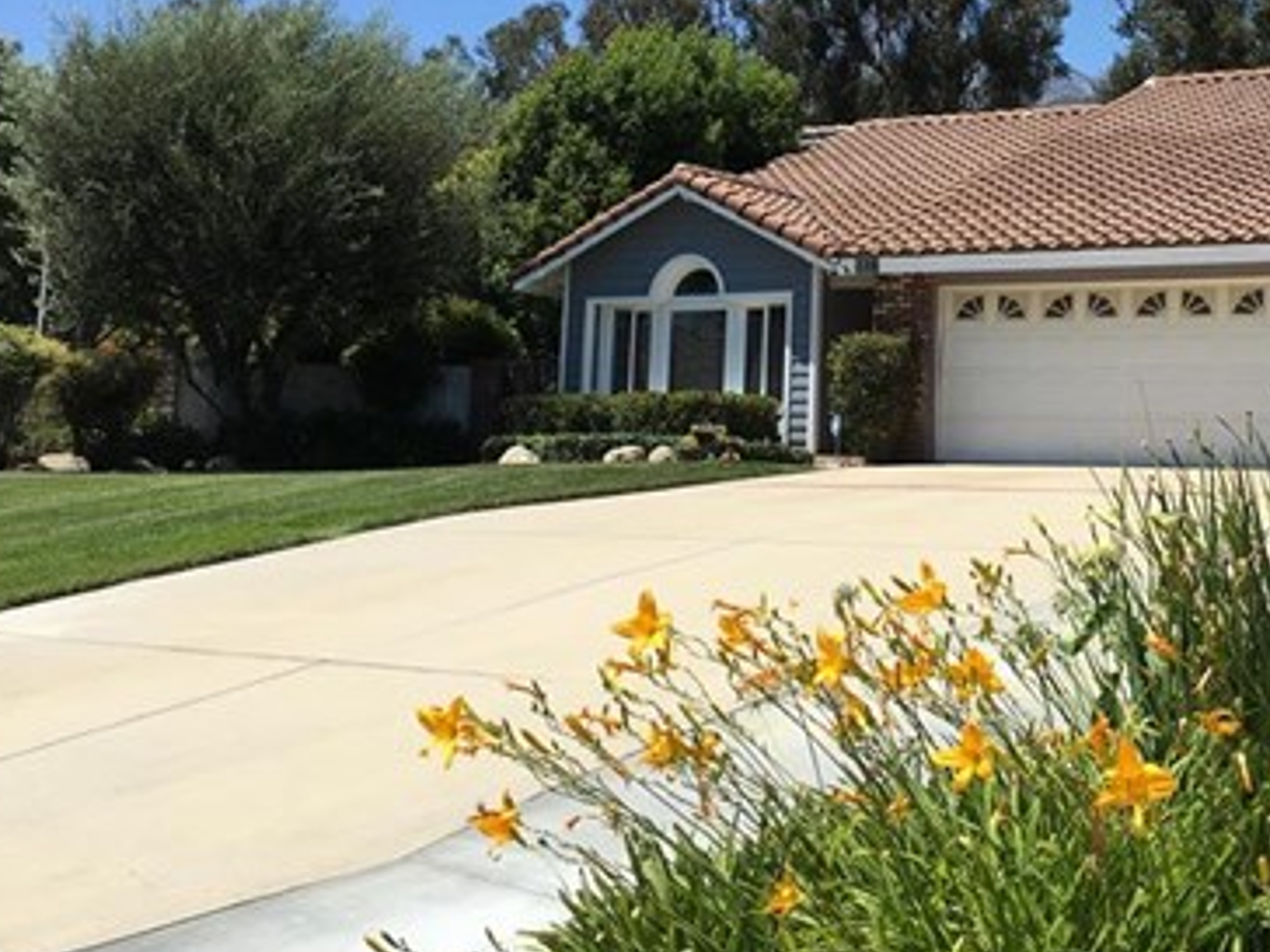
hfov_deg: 36.3
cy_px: 188
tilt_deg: +9.0
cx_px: 1008
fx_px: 1871
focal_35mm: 51
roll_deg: -0.4
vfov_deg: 28.0
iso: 25
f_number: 2.2
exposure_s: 1/1399
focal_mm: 4.15
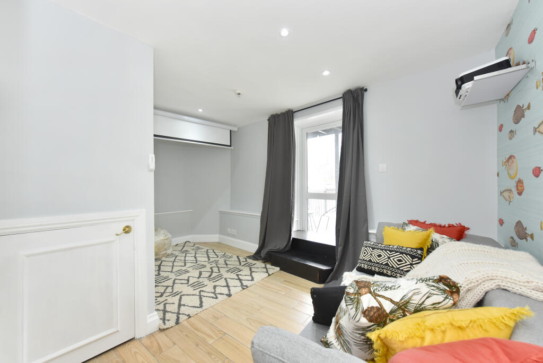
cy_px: 182
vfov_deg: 81.3
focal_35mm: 14
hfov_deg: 104.2
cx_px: 272
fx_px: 211
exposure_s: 1/25
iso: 400
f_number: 8
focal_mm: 14
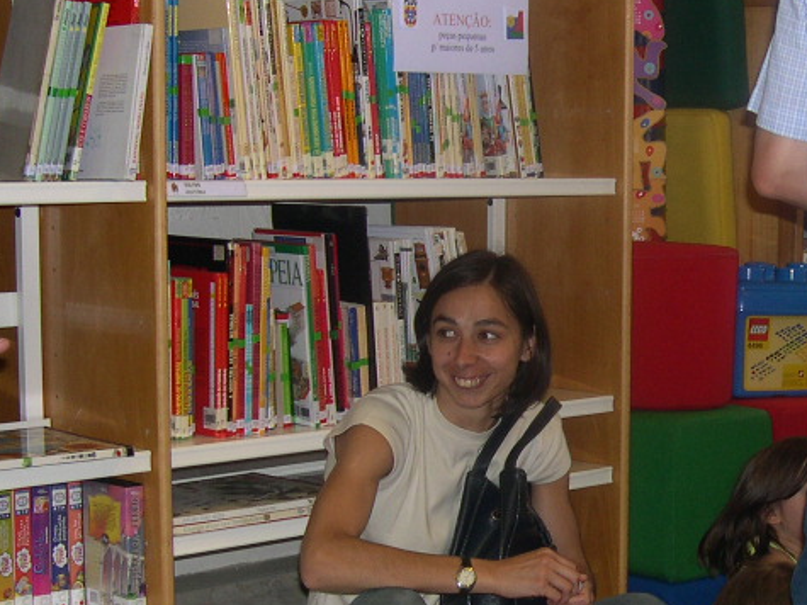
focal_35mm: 82
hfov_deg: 23.3
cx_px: 695
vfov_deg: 17.9
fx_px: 1911
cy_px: 411
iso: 100
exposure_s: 1/60
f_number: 2.8
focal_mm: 8
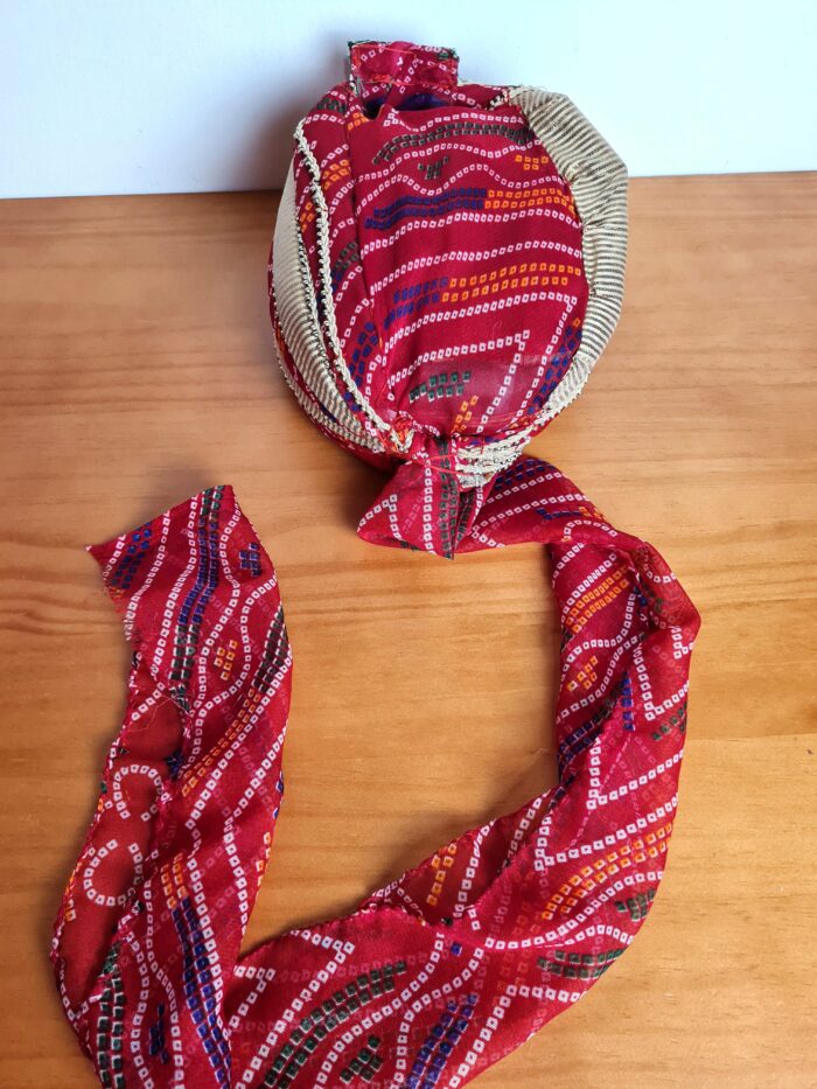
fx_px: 818
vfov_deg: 67.3
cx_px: 408
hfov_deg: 53.1
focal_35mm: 26
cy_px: 544
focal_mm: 5.4
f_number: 1.8
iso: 250
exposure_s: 1/120
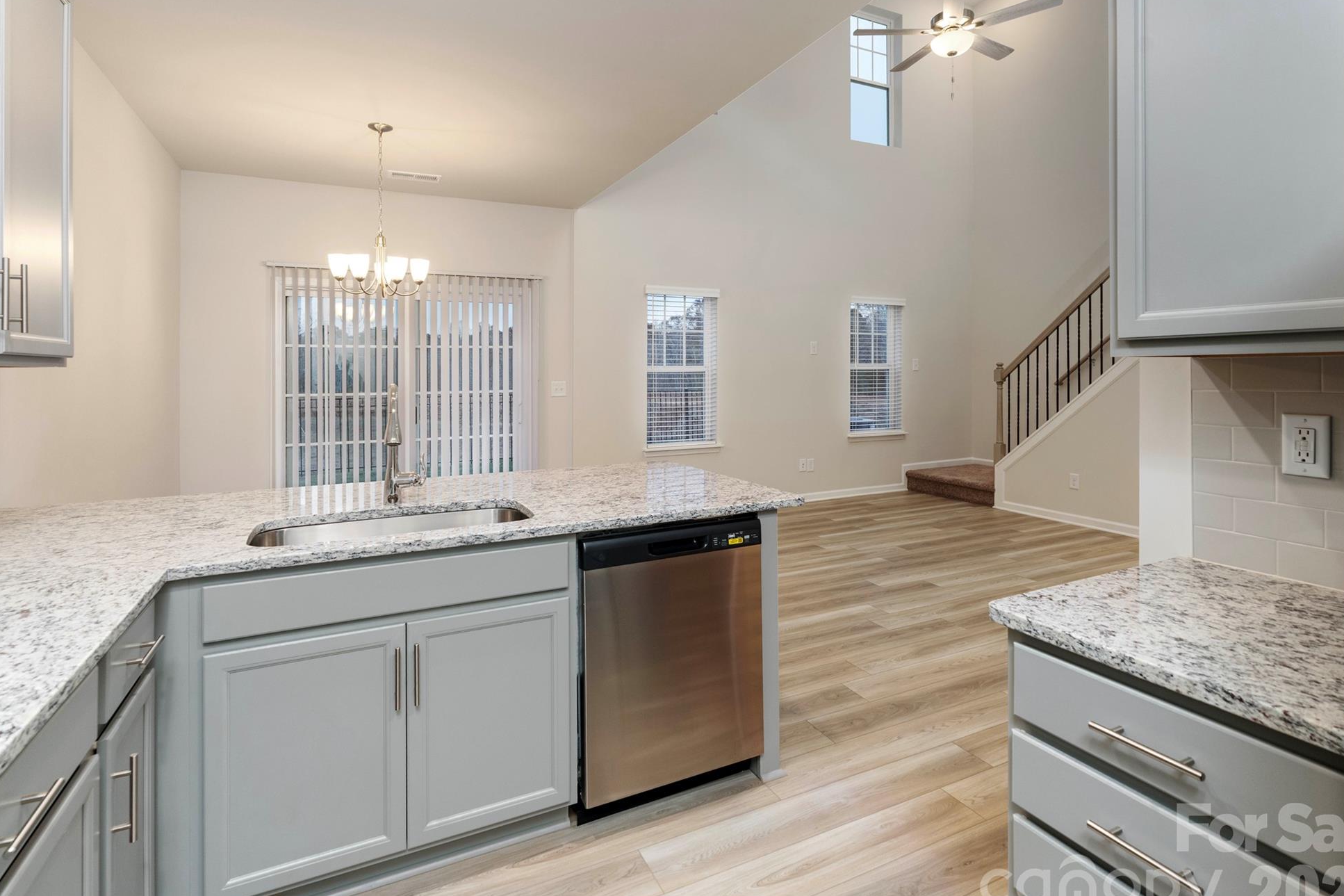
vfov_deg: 67.4
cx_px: 687
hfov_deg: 90.0
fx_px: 672
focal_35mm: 18
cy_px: 465
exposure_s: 1/10
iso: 640
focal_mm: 17
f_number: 7.1
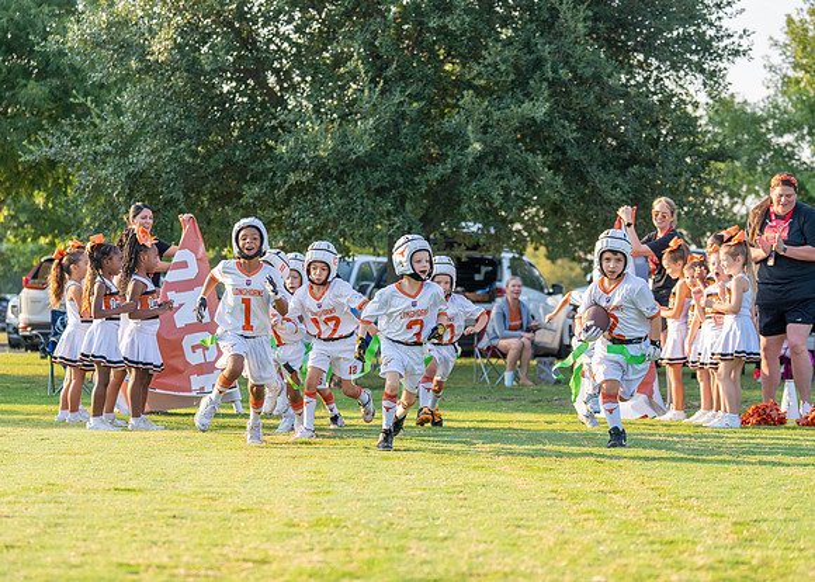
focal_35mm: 93
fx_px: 2144
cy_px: 333
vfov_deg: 15.4
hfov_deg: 21.5
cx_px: 407
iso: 400
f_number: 2.8
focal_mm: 70
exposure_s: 1/2000
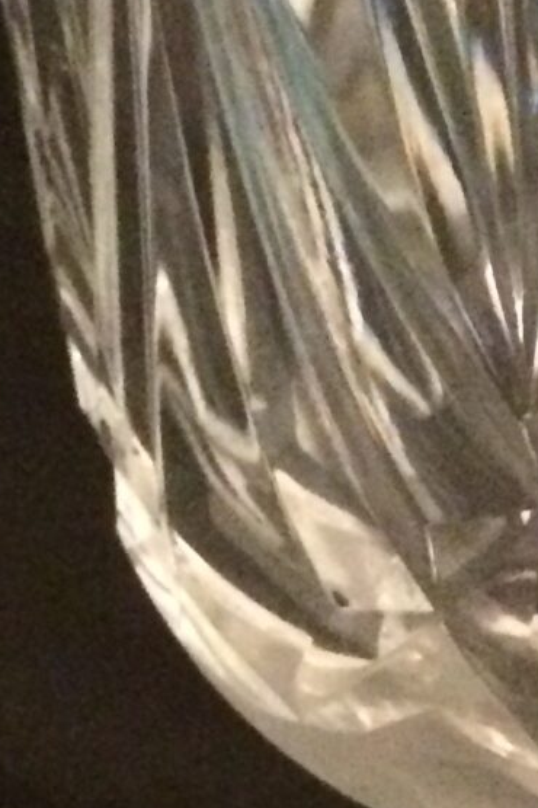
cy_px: 658
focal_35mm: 139
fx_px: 3116
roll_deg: +0.4
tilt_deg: -15.9
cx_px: 791
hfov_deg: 9.6
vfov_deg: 14.7
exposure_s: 1/15
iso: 800
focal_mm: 4.15
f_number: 2.2
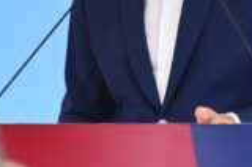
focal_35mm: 786
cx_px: 389
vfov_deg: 1.7
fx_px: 5491
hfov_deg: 2.6
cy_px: 138
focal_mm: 180
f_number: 5.6
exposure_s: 1/160
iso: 2800
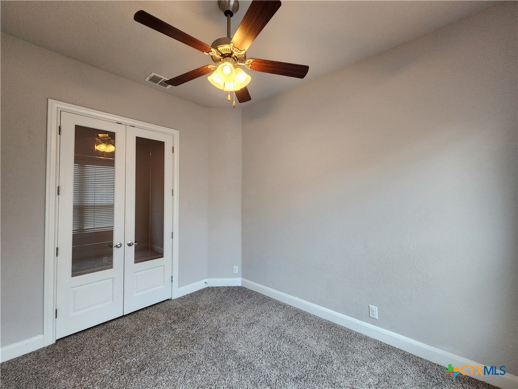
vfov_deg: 89.9
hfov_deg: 106.2
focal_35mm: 13
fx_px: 195
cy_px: 194
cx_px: 259
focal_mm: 2.2
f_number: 2.2
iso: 100
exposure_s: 1/60
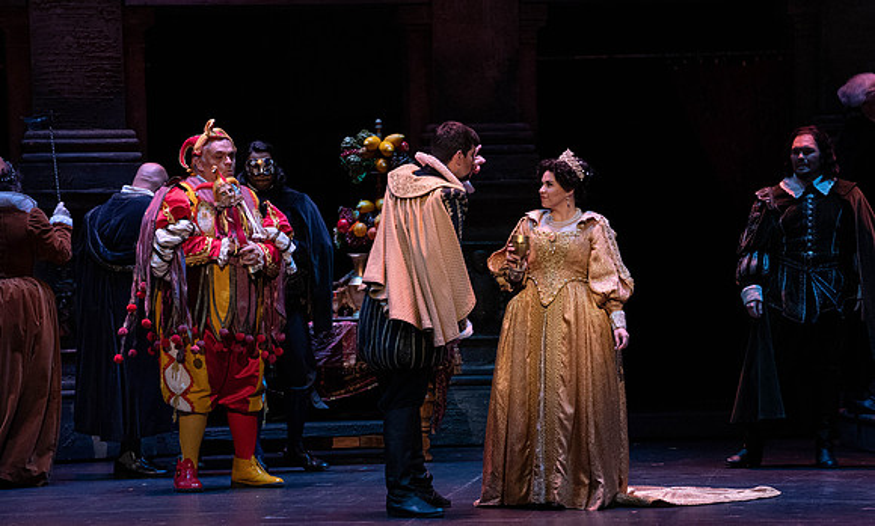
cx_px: 438
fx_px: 4860
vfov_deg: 6.2
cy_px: 251
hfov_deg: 10.3
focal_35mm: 206
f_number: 8
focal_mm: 200
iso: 5000
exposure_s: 1/250
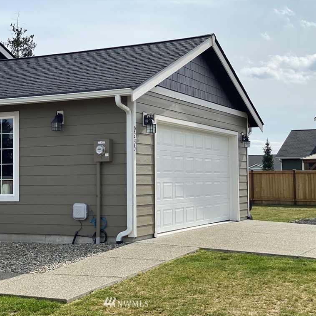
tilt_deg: +1.9
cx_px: 127
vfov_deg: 27.7
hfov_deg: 27.7
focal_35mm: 62
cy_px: 158
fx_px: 640
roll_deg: +0.6
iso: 25
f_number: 2
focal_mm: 6
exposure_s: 1/3425
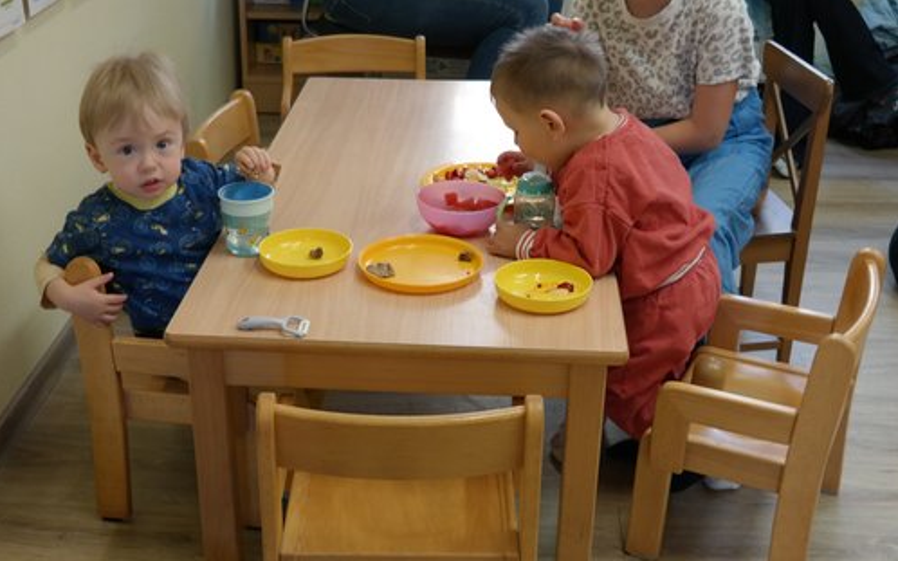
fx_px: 759
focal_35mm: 31
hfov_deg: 61.2
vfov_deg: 40.5
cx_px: 448
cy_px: 302
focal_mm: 20
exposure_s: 1/40
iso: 200
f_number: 3.5
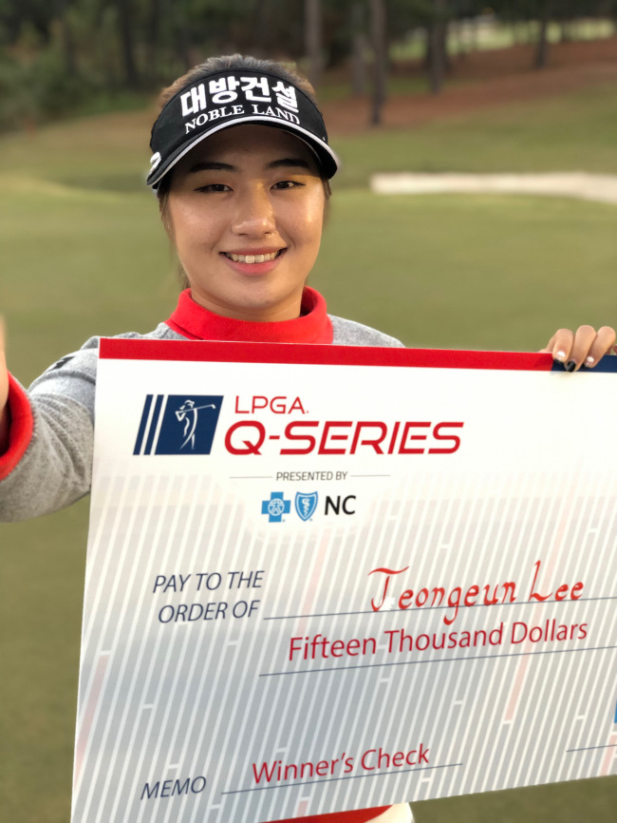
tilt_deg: -14.7
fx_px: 1235
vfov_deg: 36.8
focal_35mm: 52
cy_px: 412
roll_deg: -0.3
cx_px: 308
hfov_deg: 28.0
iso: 125
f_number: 2.4
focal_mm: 6
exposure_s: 1/24
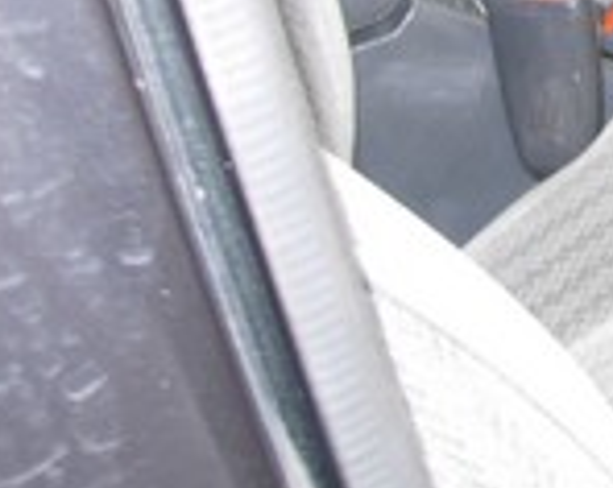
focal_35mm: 148
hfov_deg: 11.9
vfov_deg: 10.0
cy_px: -283
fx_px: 2682
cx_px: 1164
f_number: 2.8
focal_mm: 7.8
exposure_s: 1/13.8
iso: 79
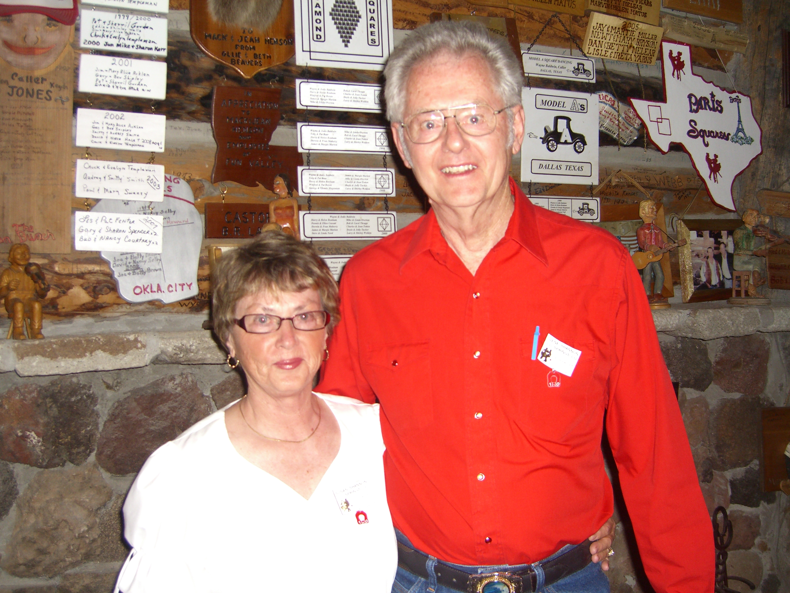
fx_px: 867
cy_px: 296
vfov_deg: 37.7
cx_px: 395
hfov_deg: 49.0
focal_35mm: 38
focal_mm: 7.9
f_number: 2.8
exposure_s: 1/60
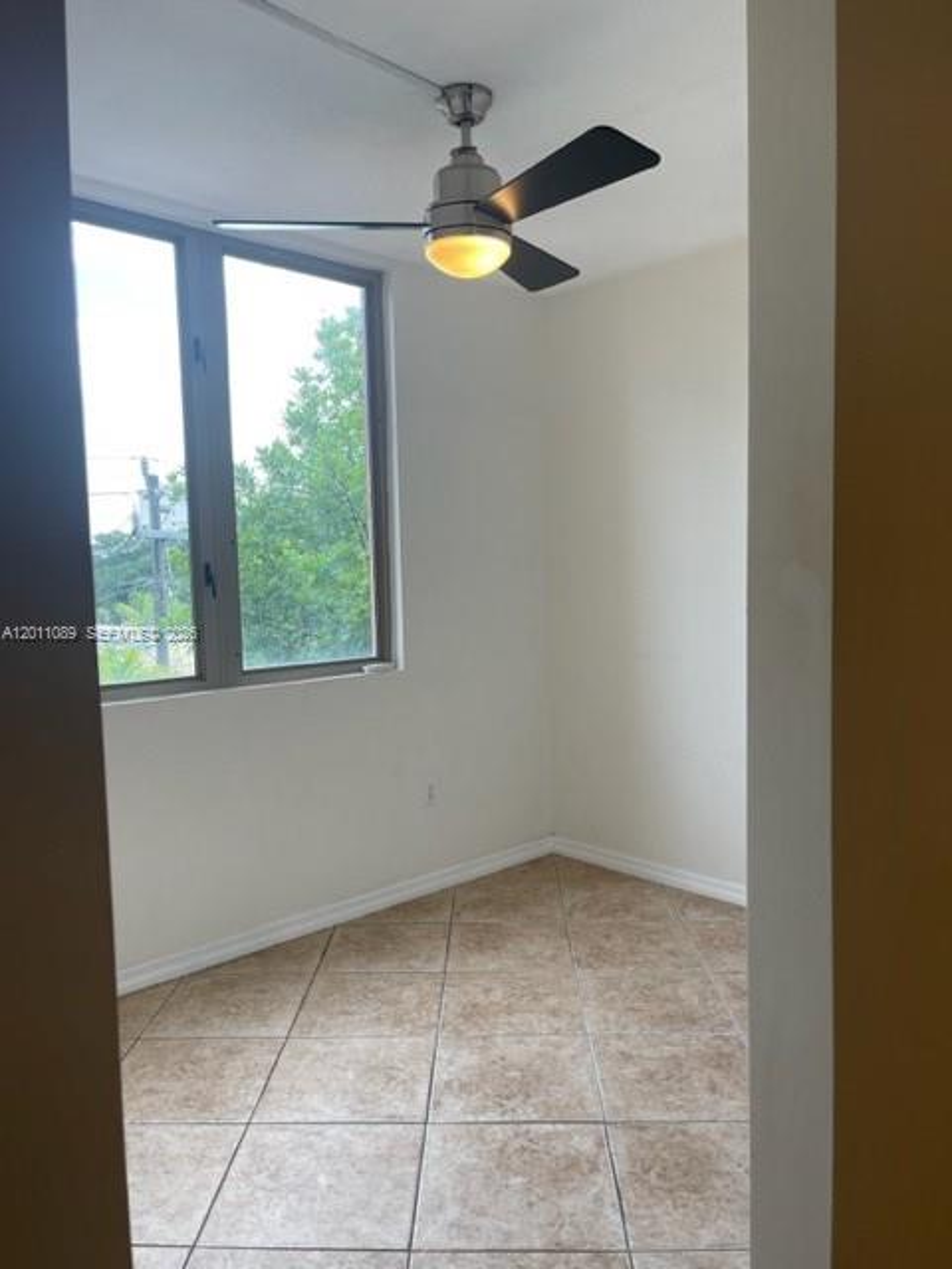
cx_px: 476
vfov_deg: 67.3
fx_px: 953
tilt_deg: -4.3
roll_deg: +1.1
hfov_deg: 53.1
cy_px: 634
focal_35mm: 26
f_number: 1.6
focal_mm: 5.1
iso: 50
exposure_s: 1/120
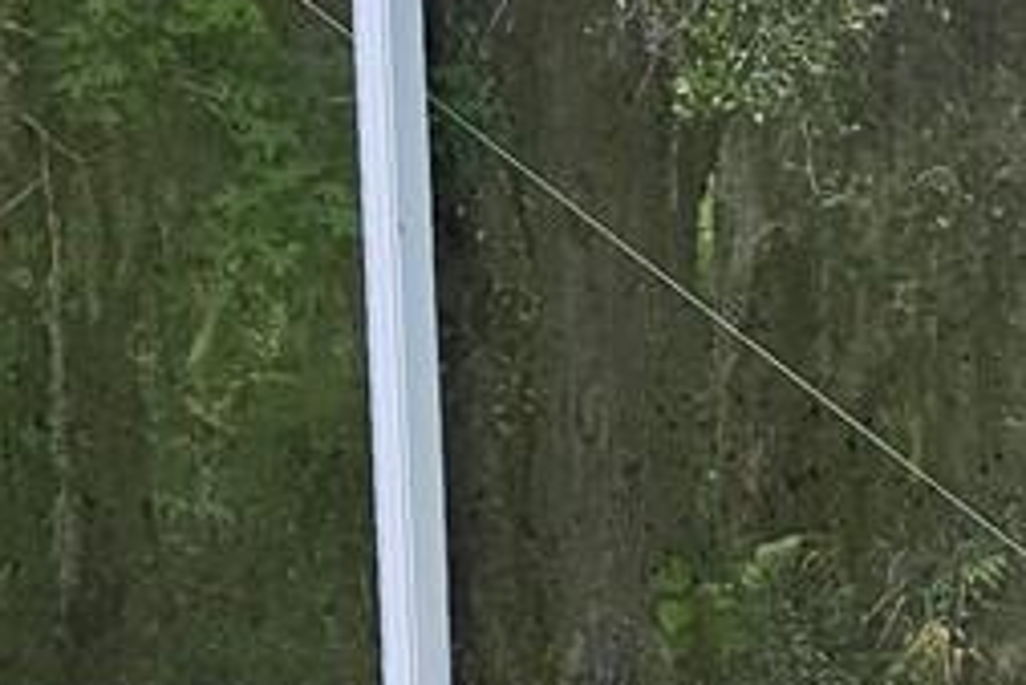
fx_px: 4306
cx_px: 1618
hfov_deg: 12.8
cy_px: 1265
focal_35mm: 151
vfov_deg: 8.7
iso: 32
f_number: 1.8
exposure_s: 1/518
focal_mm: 5.4
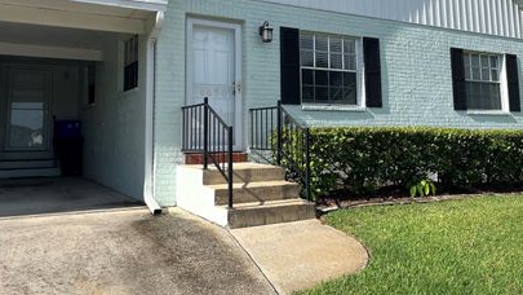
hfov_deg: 56.6
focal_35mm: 35
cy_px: 76
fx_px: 485
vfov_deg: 33.1
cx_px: 266
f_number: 1.6
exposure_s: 1/3521
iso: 50
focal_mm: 5.1
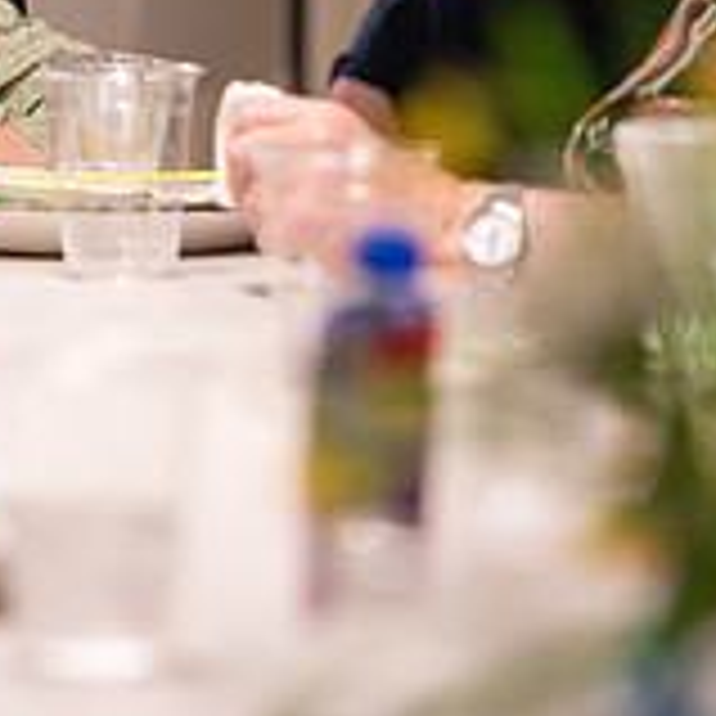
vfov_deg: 3.9
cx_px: -198
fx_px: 10554
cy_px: -56
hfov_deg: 3.9
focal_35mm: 451
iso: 1000
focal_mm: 145
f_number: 2.8
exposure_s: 1/100
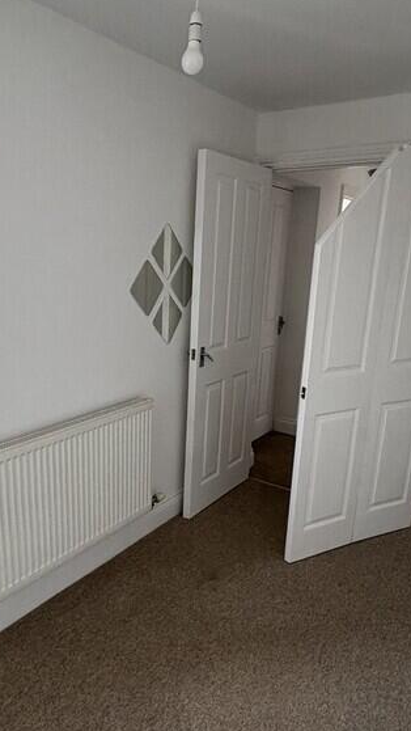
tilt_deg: -15.8
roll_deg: -0.8
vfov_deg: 67.7
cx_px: 147
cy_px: 410
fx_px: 542
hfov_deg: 41.1
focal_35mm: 28
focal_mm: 2.22
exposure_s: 1/63
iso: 200
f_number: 2.2
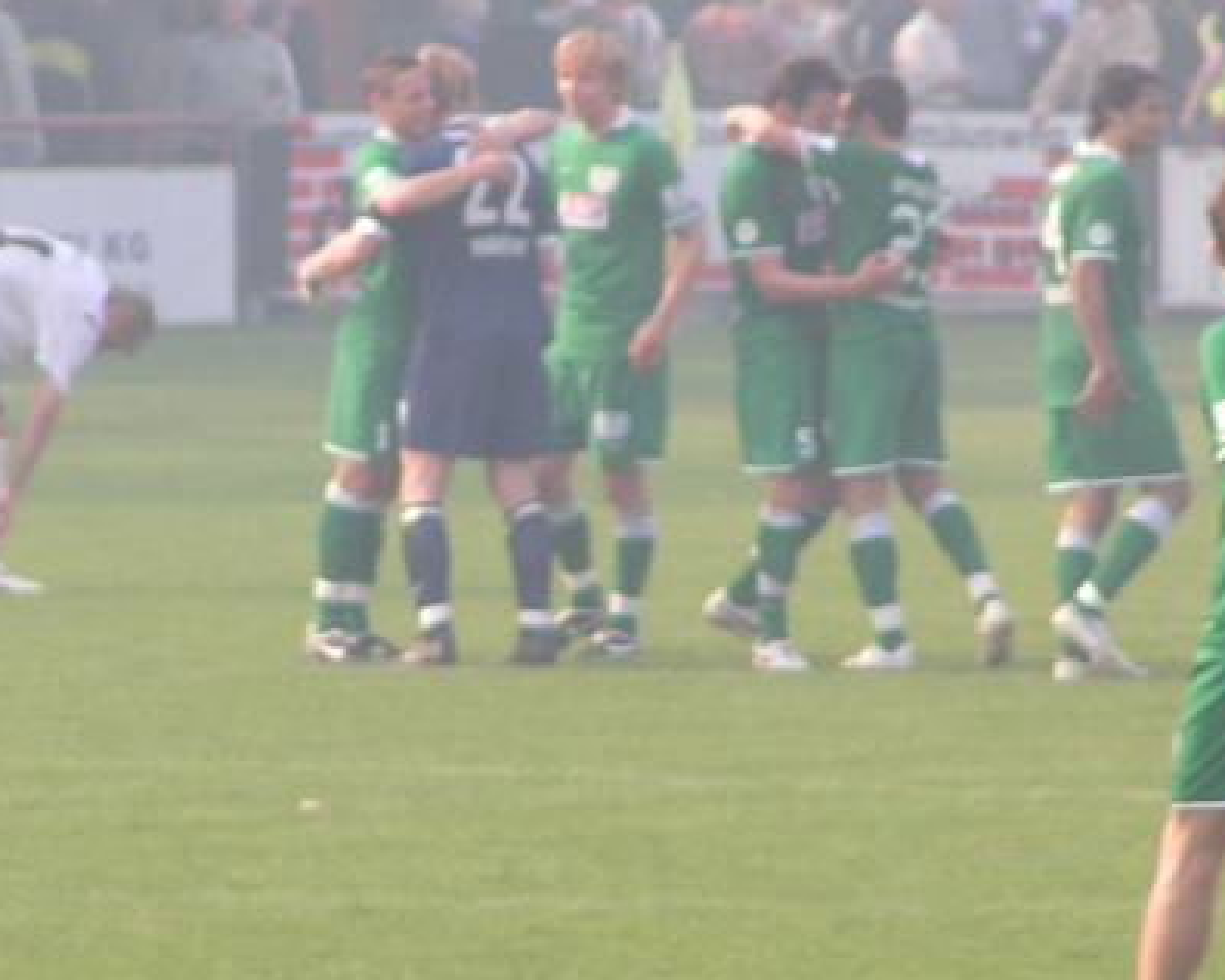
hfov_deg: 2.6
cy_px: 278
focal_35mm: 750
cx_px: 529
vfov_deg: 2.1
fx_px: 27198
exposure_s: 1/400
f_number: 3.5
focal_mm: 58
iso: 64
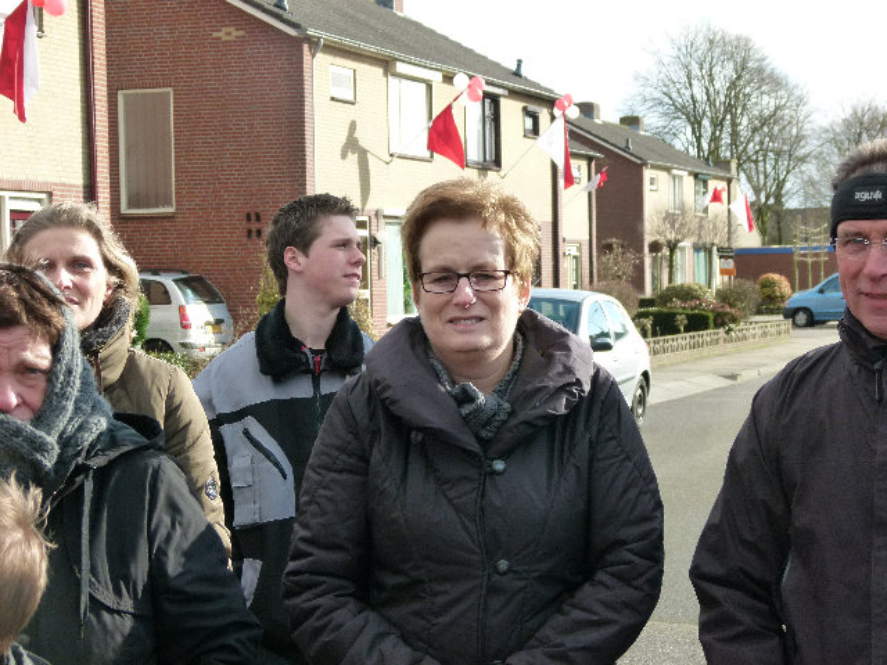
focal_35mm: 82
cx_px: 444
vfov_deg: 18.0
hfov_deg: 23.8
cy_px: 332
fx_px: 2101
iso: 160
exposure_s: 1/320
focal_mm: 14.8
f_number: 4
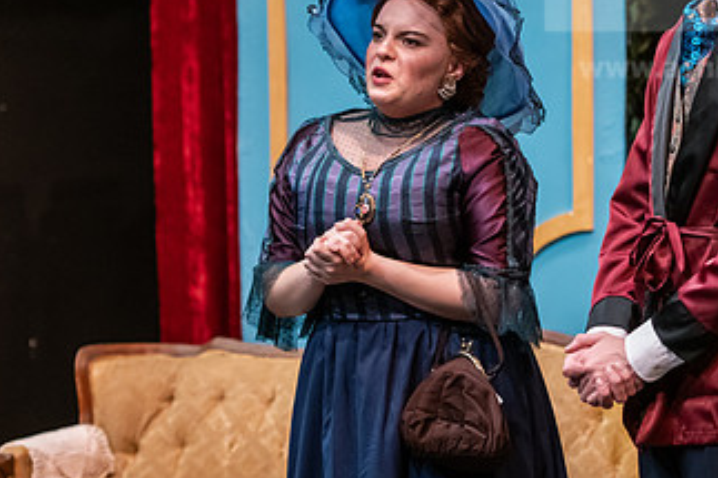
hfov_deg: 11.7
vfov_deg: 7.8
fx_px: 3508
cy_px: 114
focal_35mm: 176
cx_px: 478
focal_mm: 98
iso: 3200
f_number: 3.2
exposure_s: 1/200
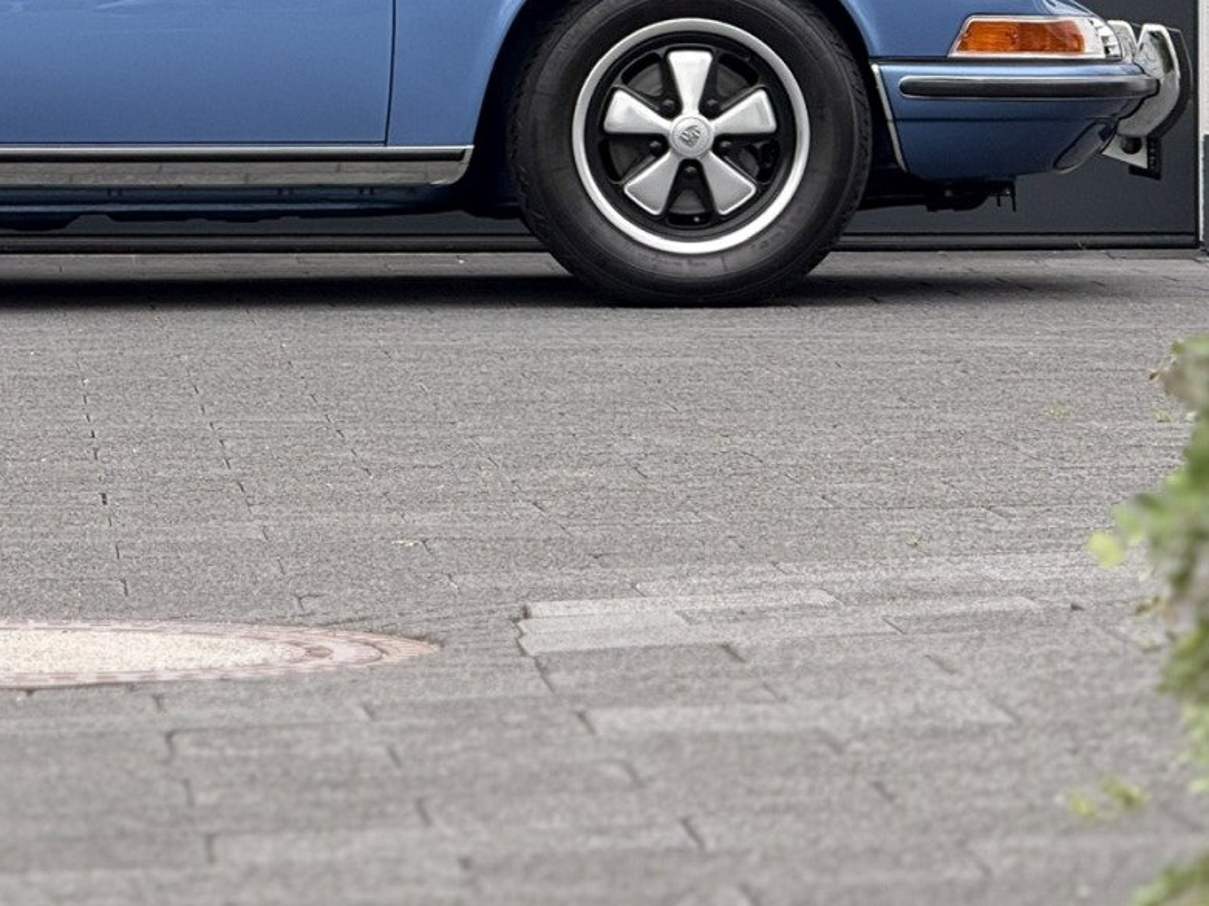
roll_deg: +0.0
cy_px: -34
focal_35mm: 262
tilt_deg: +0.1
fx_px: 9148
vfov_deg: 5.7
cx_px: -26
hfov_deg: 7.5
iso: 64
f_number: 2.8
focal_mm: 15.66
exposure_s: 1/222
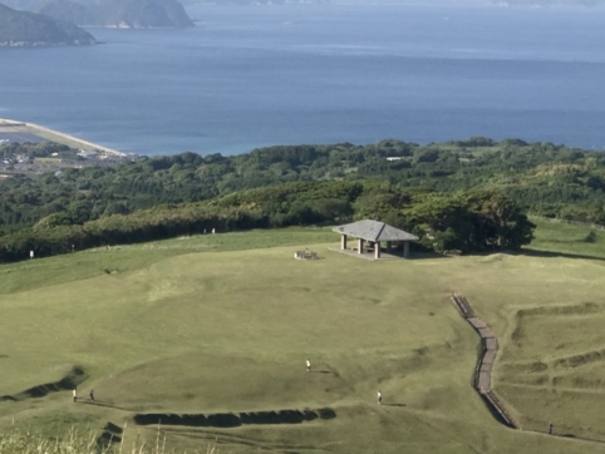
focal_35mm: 121
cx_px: 48
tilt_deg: -2.5
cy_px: 43
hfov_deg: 16.0
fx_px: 2116
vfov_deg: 12.2
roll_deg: -0.8
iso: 20
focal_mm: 6.6
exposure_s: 1/833
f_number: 2.8
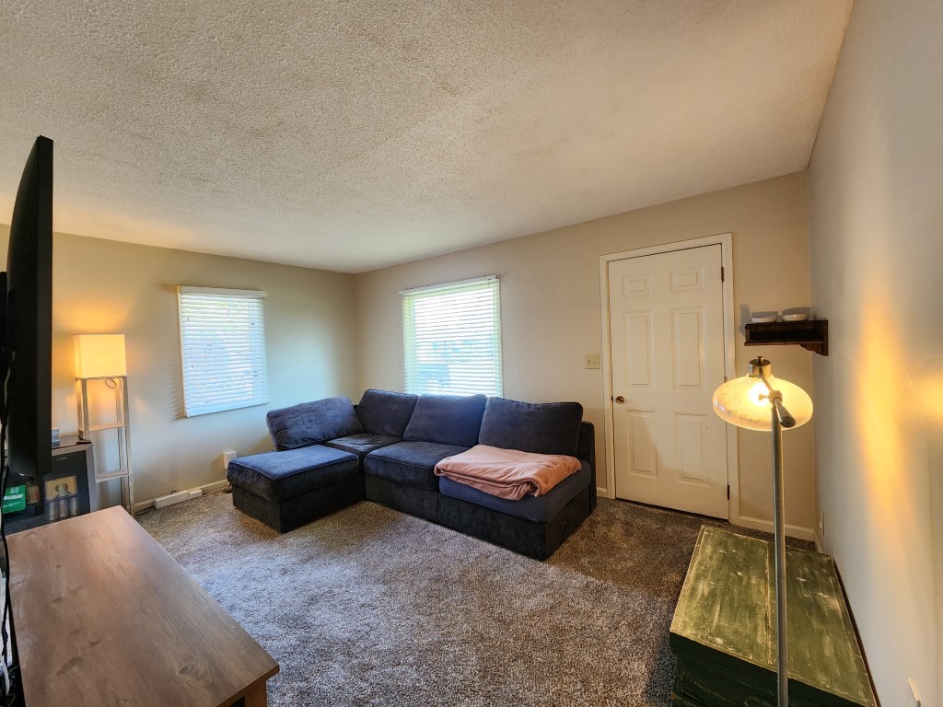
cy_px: 354
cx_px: 472
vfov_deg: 89.9
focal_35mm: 13
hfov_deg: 106.2
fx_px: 354
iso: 320
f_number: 2.2
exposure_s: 1/60
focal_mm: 2.2
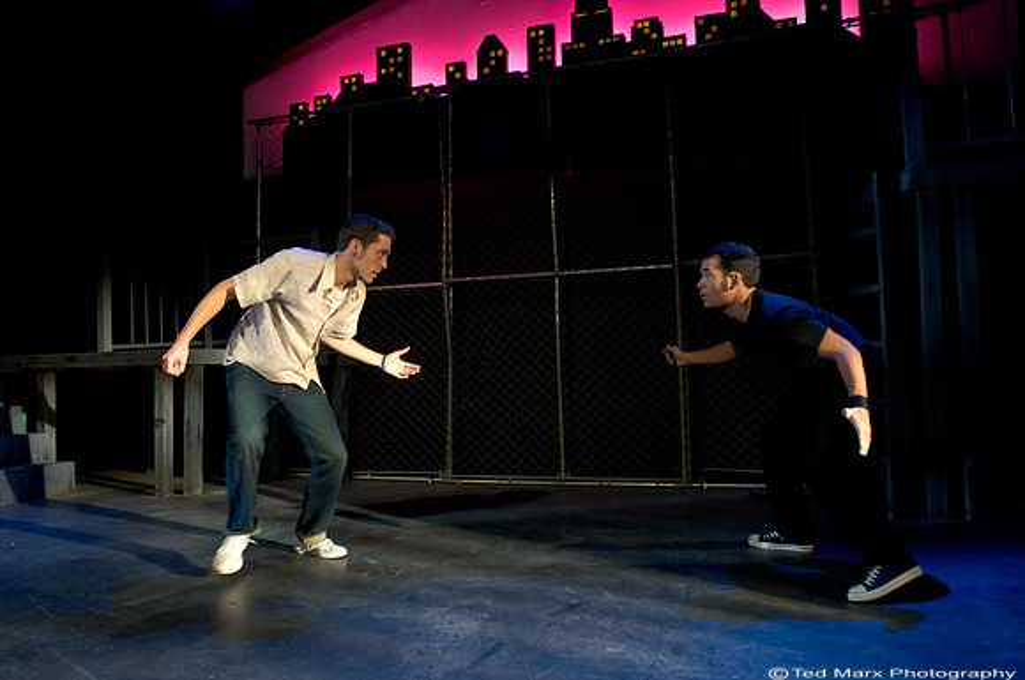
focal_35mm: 26
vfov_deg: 50.3
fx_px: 725
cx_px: 512
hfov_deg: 70.5
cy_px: 340
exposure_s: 1/100
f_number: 2.8
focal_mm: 17
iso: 3200
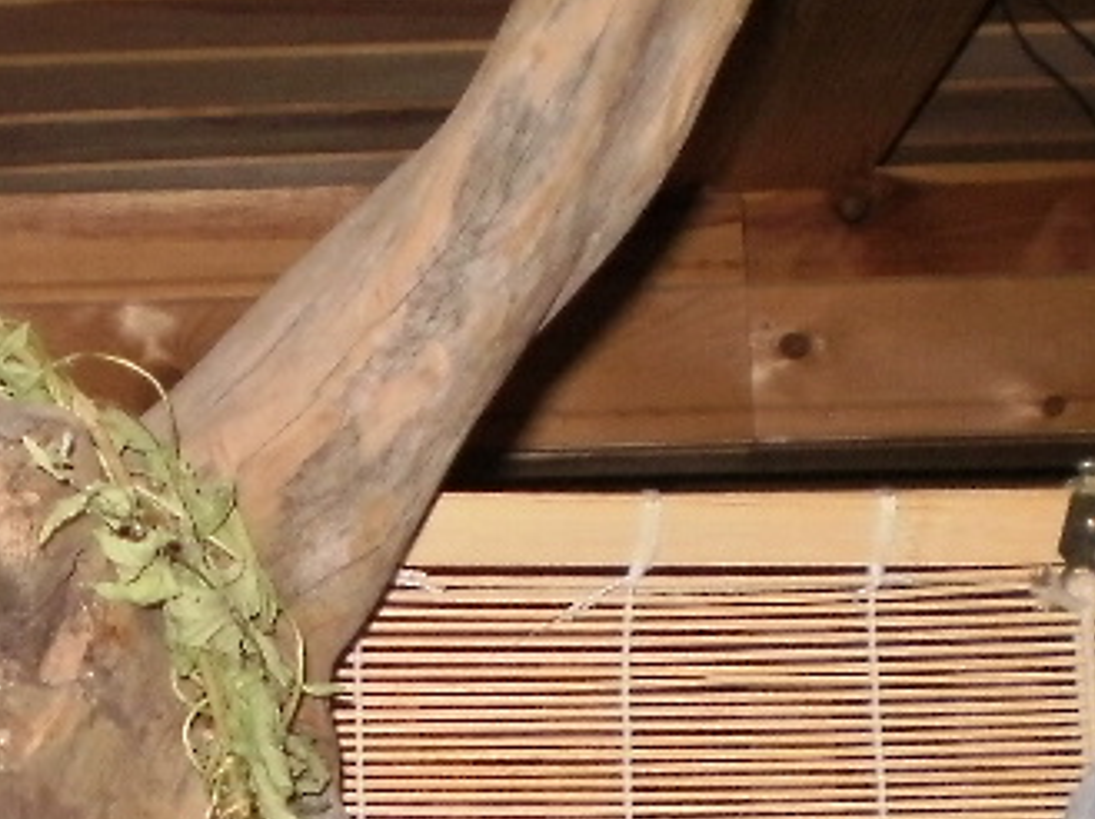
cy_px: 862
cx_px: -146
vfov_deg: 9.9
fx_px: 4677
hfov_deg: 13.1
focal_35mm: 148
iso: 125
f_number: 3.1
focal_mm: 6.3
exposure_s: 1/30
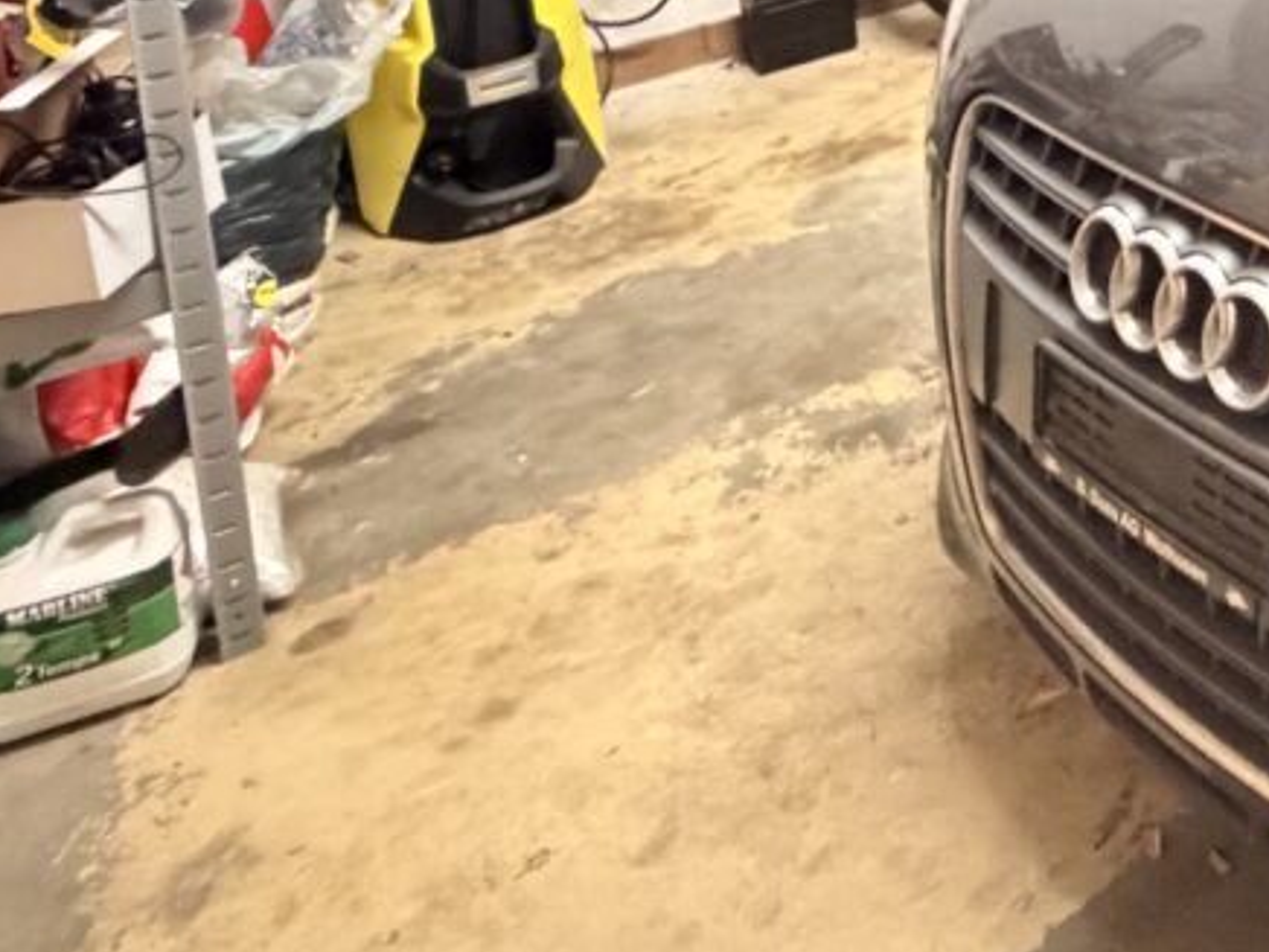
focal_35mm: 45
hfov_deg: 31.9
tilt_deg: -8.9
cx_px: 1656
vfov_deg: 25.9
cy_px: -384
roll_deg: +0.9
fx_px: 1650
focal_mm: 2.22
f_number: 2.2
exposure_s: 1/25
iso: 2000
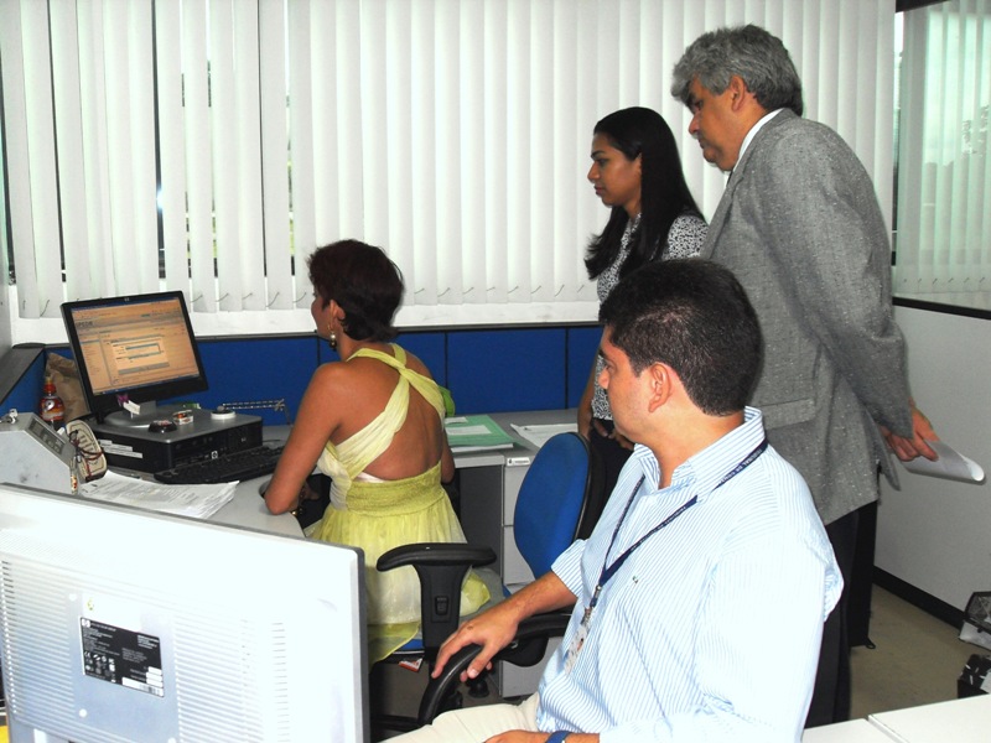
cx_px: 496
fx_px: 1145
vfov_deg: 36.0
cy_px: 372
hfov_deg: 46.8
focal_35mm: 40
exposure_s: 1/45
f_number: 3.1
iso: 100
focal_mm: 7.1
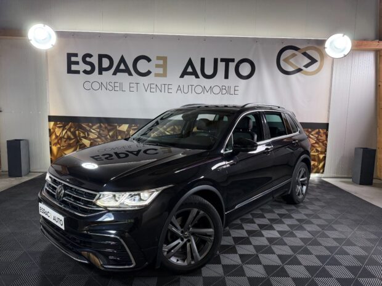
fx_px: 265
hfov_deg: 71.6
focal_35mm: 24
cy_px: 143
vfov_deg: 56.8
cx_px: 191
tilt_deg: -6.5
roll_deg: -1.6
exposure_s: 1/100
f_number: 1.78
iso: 200
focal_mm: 6.76
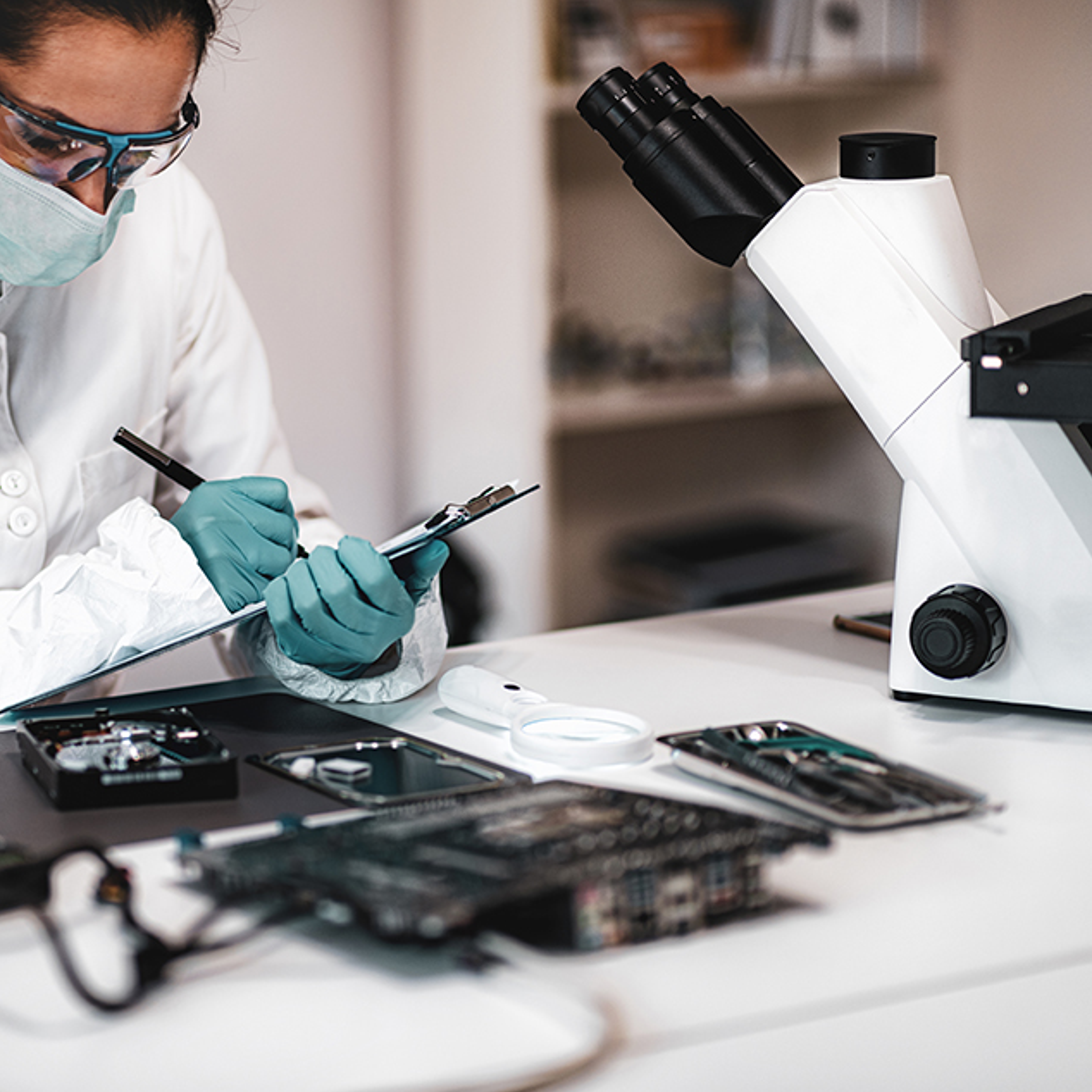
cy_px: 540
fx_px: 4069
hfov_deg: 15.3
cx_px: 375
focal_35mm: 114
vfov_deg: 15.3
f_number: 1.6
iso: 125
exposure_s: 1/160
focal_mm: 85
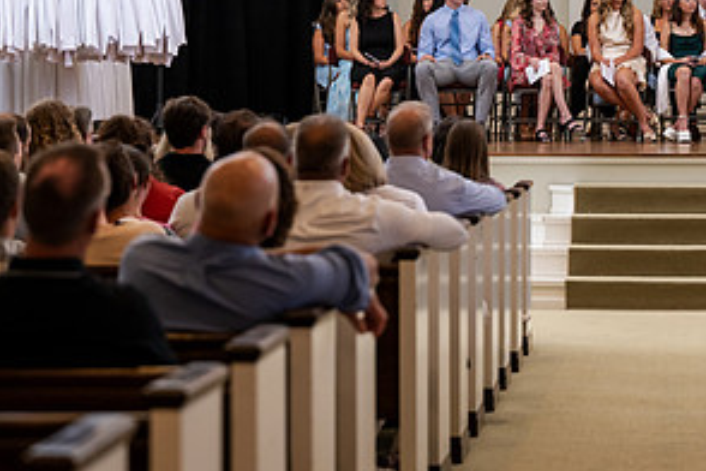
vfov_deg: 8.5
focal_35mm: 162
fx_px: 3177
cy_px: 90
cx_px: 596
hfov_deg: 12.6
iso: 1600
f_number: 3.5
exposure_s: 1/200
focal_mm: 82
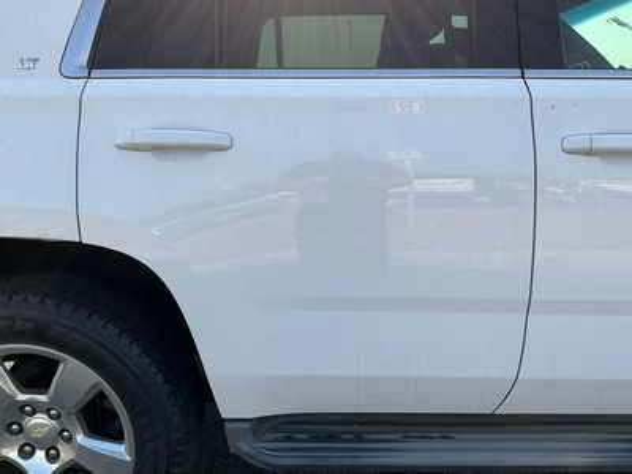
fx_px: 511
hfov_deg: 63.4
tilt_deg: -11.5
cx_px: 316
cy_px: 237
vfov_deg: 49.7
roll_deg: +1.3
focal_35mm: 28
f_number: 1.8
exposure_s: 1/804
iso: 25
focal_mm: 3
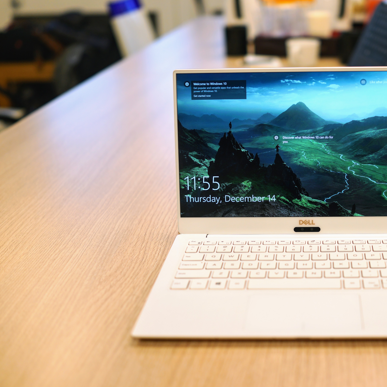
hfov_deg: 33.7
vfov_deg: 34.7
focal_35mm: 49
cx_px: 307
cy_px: 178
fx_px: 620
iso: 160
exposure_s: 1/200
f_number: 2
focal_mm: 35
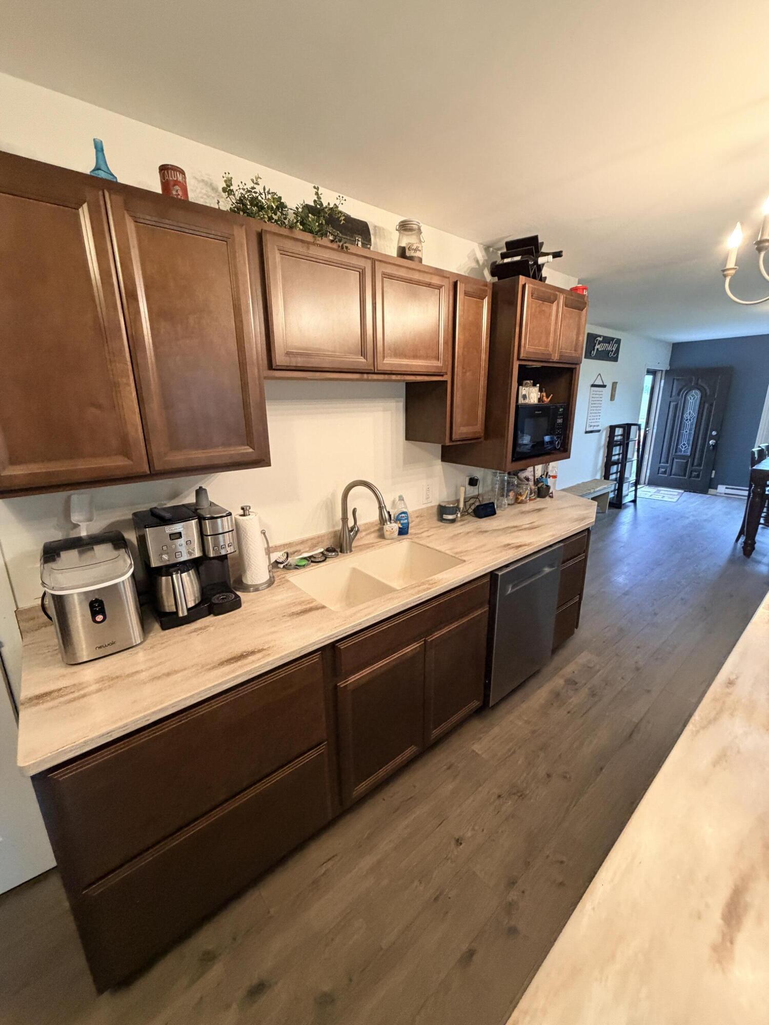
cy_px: 512
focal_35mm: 14
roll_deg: +3.1
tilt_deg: -16.7
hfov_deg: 85.7
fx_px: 415
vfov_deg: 102.1
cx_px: 384
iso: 400
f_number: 2.2
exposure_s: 1/60
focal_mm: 2.22
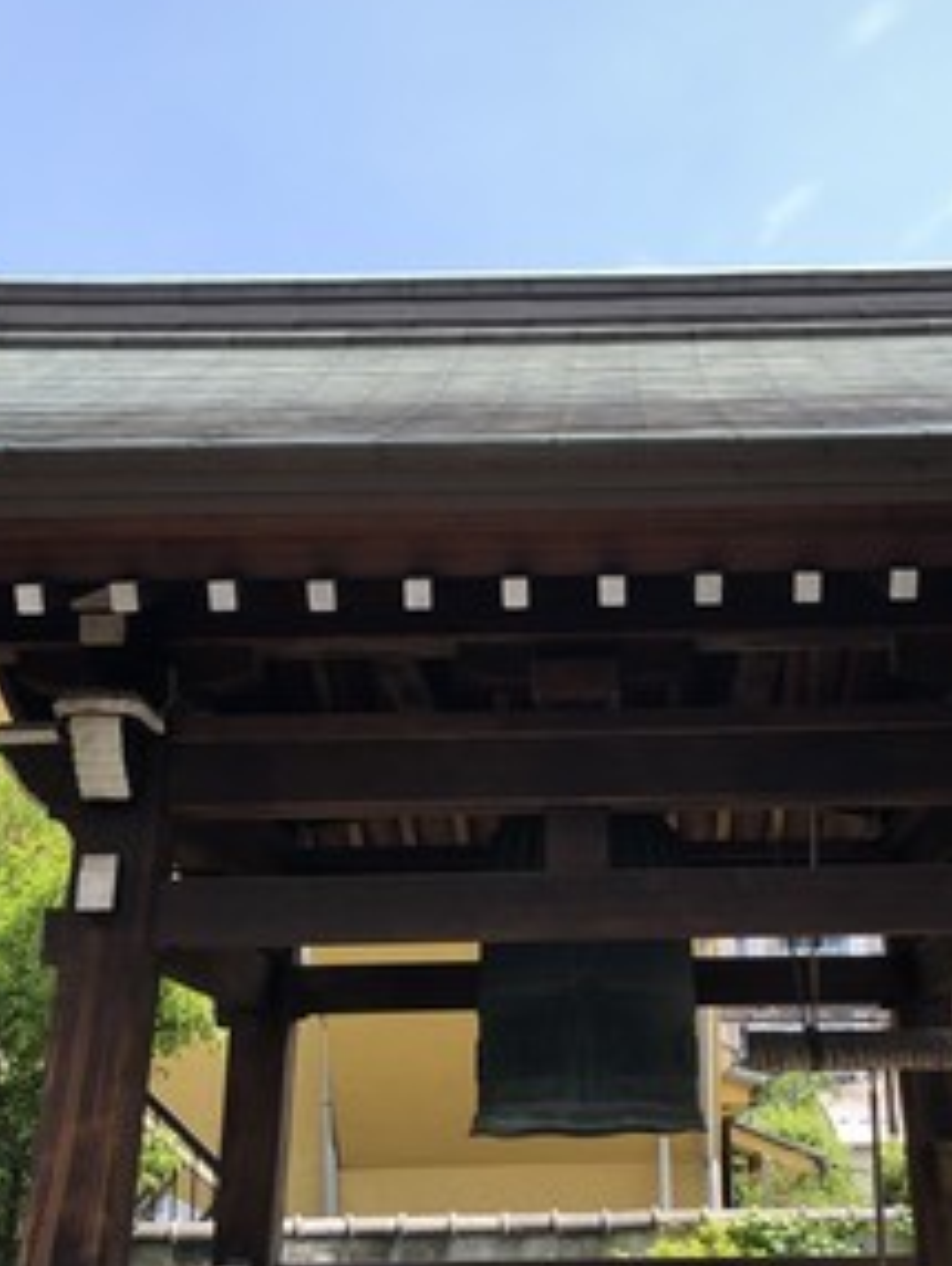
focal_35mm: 44
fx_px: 1611
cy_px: 863
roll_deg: +0.8
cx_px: 615
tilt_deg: +11.7
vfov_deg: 42.2
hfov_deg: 32.7
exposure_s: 1/750
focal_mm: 3.99
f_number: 1.8
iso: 20
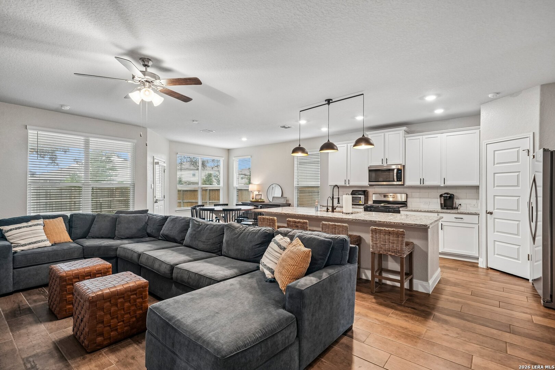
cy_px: 185
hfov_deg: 93.3
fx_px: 262
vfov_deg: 70.4
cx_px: 278
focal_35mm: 17
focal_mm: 17
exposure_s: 1/15
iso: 800
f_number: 8
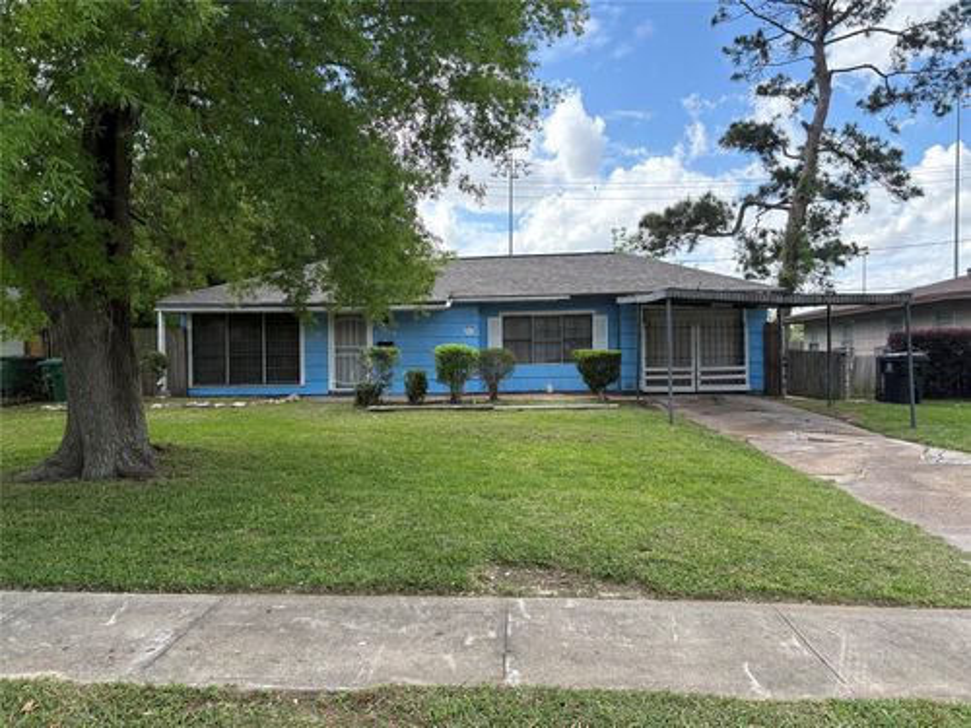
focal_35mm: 26
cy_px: 364
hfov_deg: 67.3
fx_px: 729
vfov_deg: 53.1
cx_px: 486
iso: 64
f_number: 1.6
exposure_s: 1/1751
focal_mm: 5.96
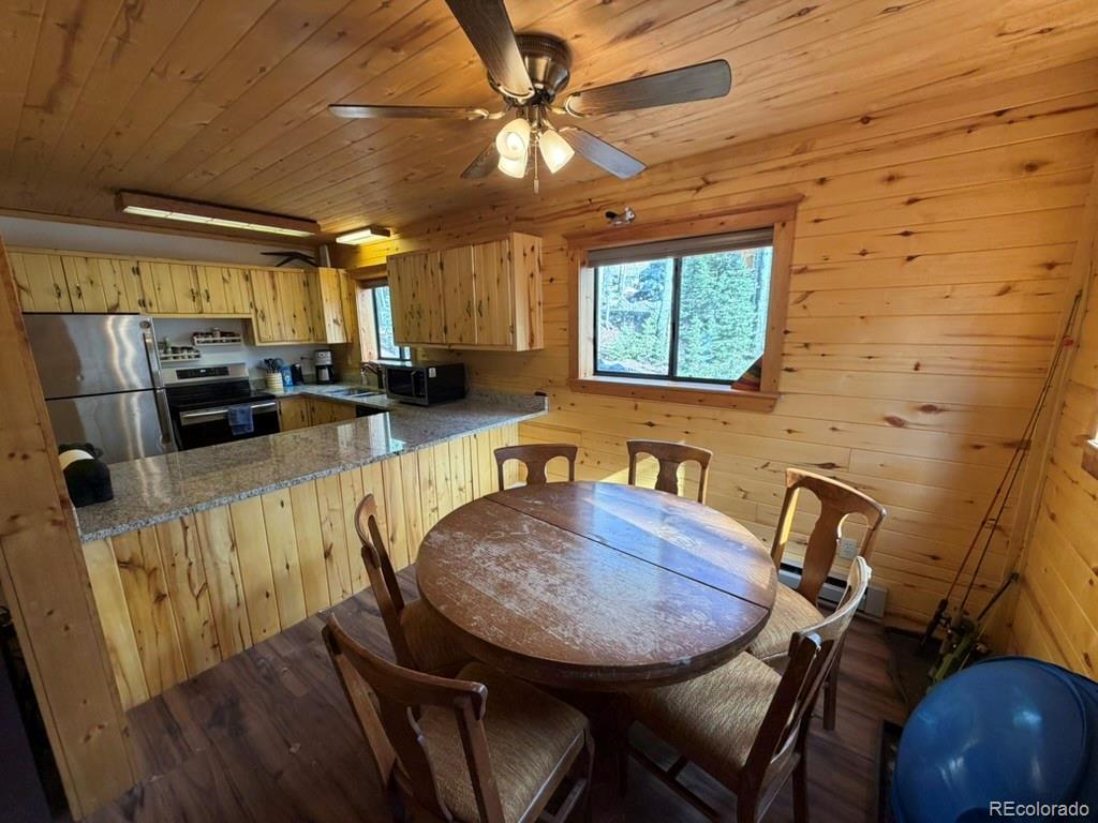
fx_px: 444
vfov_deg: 85.7
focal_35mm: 14
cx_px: 549
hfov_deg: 102.1
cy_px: 412
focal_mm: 2.22
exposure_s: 1/120
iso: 200
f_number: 2.2
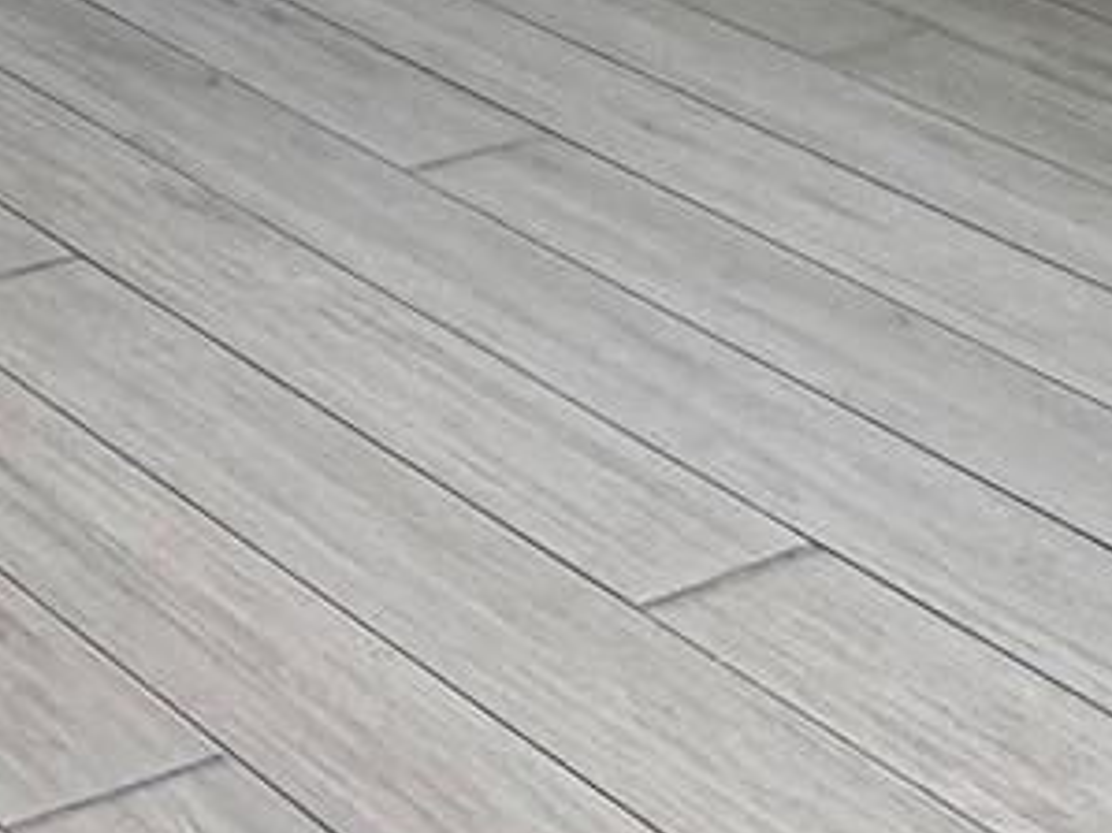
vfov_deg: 13.5
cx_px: -1670
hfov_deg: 14.4
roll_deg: -0.8
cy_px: -1238
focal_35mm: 75
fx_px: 2408
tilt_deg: -2.0
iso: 50
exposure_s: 1/185
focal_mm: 2.22
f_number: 2.2
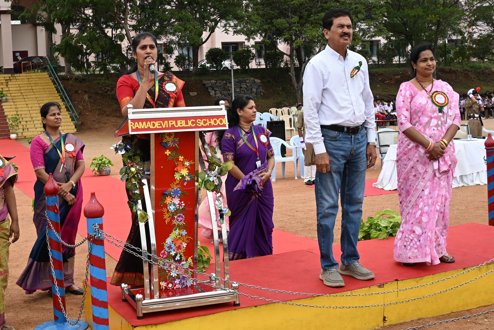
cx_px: 176
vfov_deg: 16.8
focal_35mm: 81
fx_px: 1116
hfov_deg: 24.9
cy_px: 137
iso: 100
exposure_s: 1/200
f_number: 7.1
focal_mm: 30.5
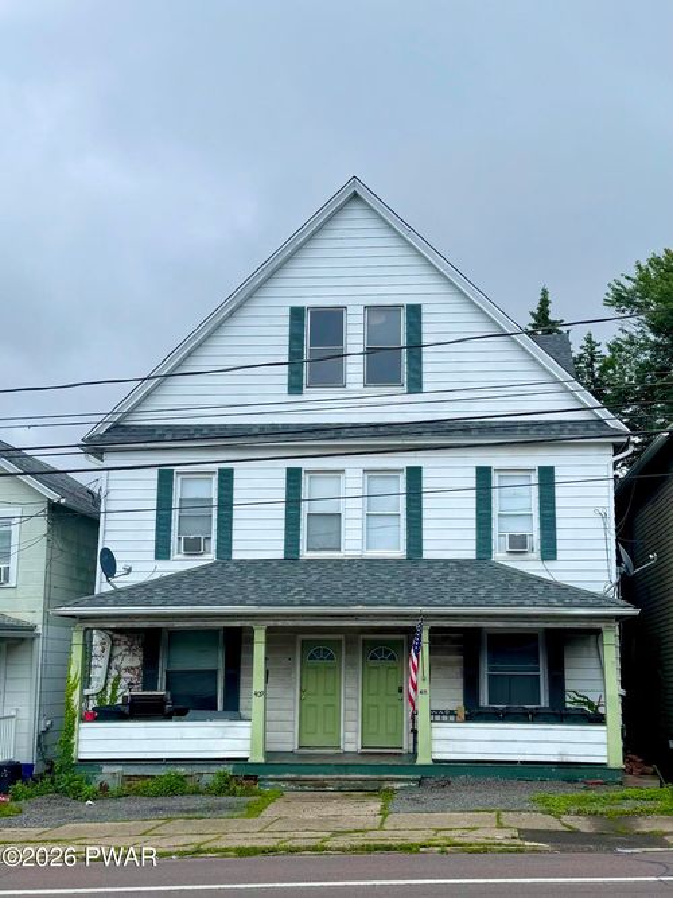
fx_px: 622
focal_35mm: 24
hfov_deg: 56.8
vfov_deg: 71.6
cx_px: 336
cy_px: 449
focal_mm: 6.76
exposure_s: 1/2252
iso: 80
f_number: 1.78
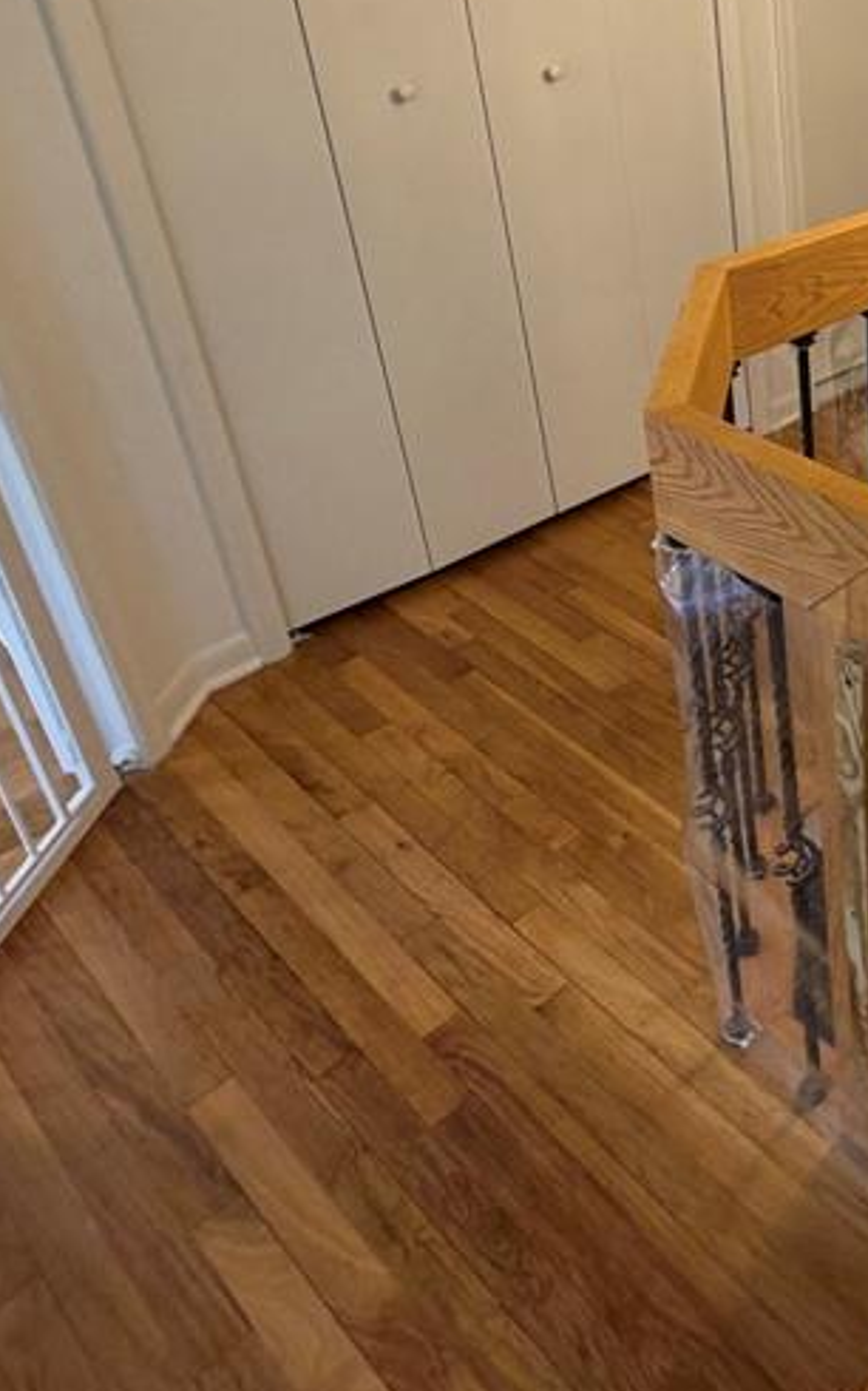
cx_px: 1081
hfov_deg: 32.4
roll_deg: -2.7
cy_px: 412
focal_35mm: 31
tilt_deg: -25.4
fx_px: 1174
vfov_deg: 59.1
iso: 160
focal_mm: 2.22
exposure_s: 1/60
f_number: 2.2
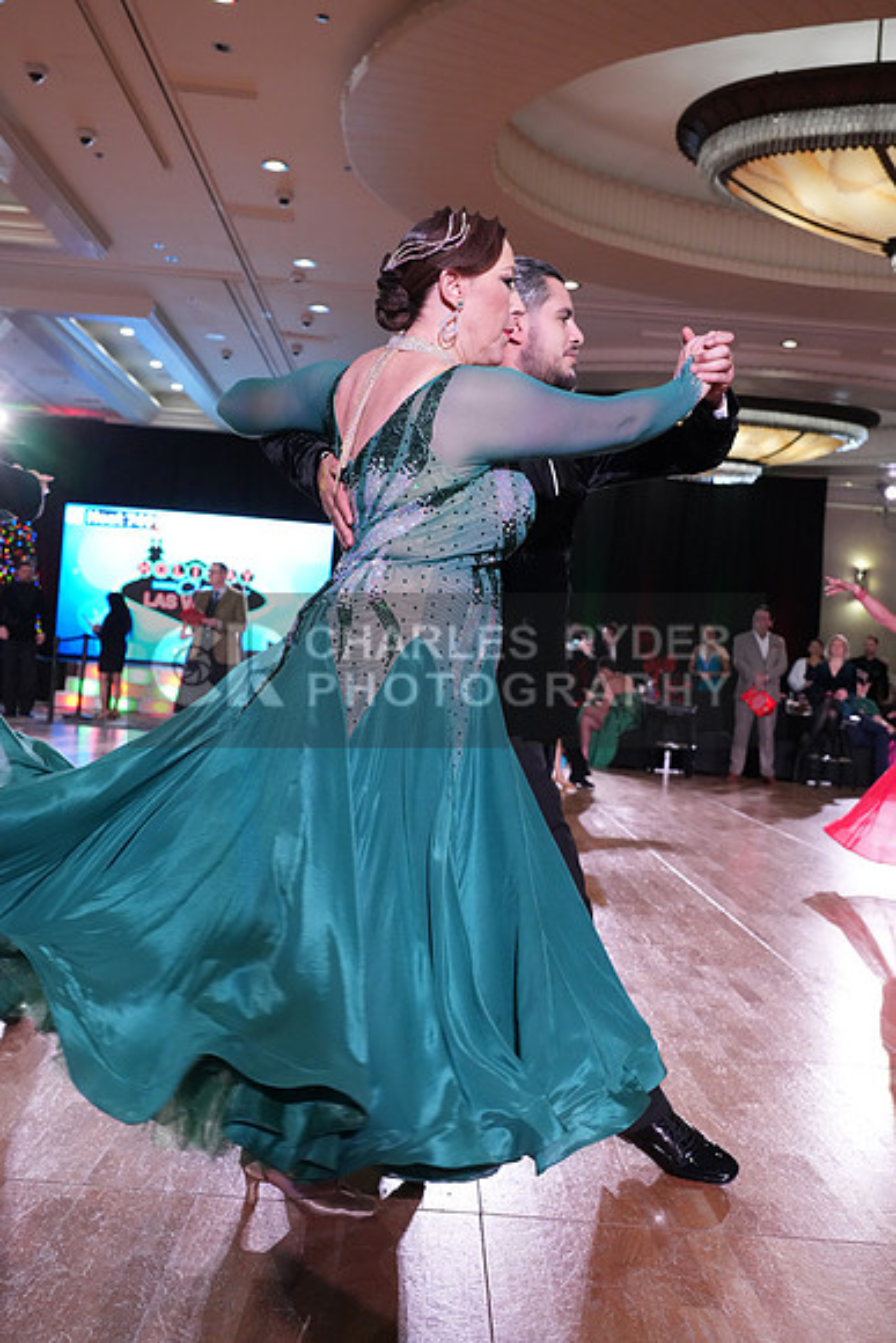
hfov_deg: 37.9
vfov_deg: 54.4
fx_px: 1306
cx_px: 448
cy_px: 672
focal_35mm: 35
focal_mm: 35
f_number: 5.6
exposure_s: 1/320
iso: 5000
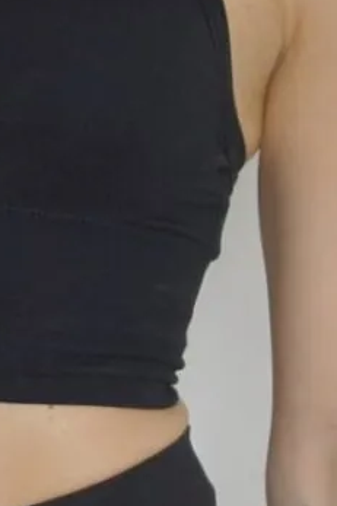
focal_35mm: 124
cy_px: -104
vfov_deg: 15.9
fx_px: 1743
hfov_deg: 10.9
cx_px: -6
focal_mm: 28
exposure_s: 1/60
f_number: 2.8
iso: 100
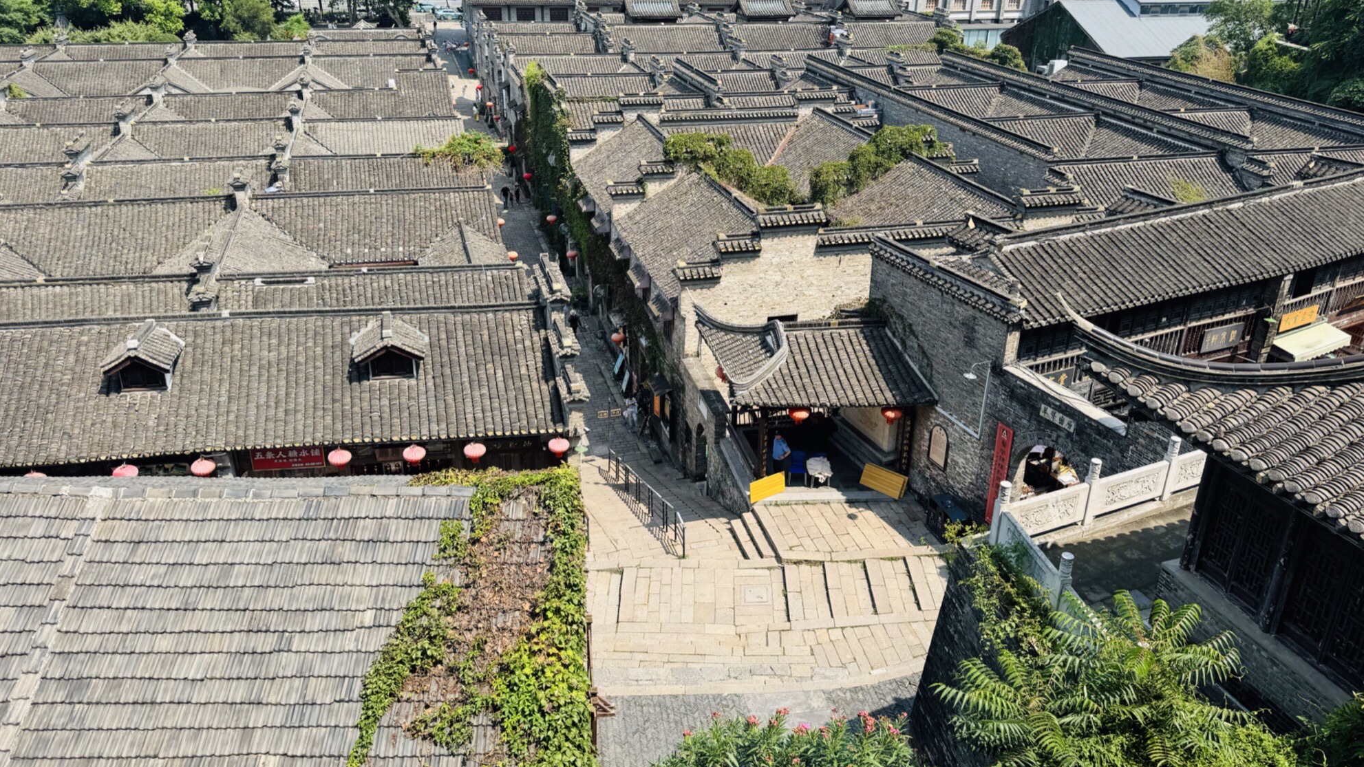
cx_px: 692
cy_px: 330
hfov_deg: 69.9
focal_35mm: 27
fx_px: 977
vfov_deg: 42.8
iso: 80
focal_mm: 6.76
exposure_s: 1/2331
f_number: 1.78
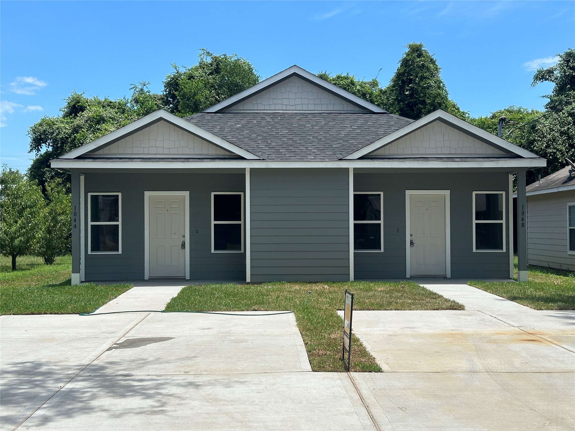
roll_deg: +0.4
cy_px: 216
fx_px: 797
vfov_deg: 30.3
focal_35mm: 48
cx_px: 288
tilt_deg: +2.0
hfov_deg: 39.7
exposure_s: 1/4785
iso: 64
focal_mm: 6.86
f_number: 1.78
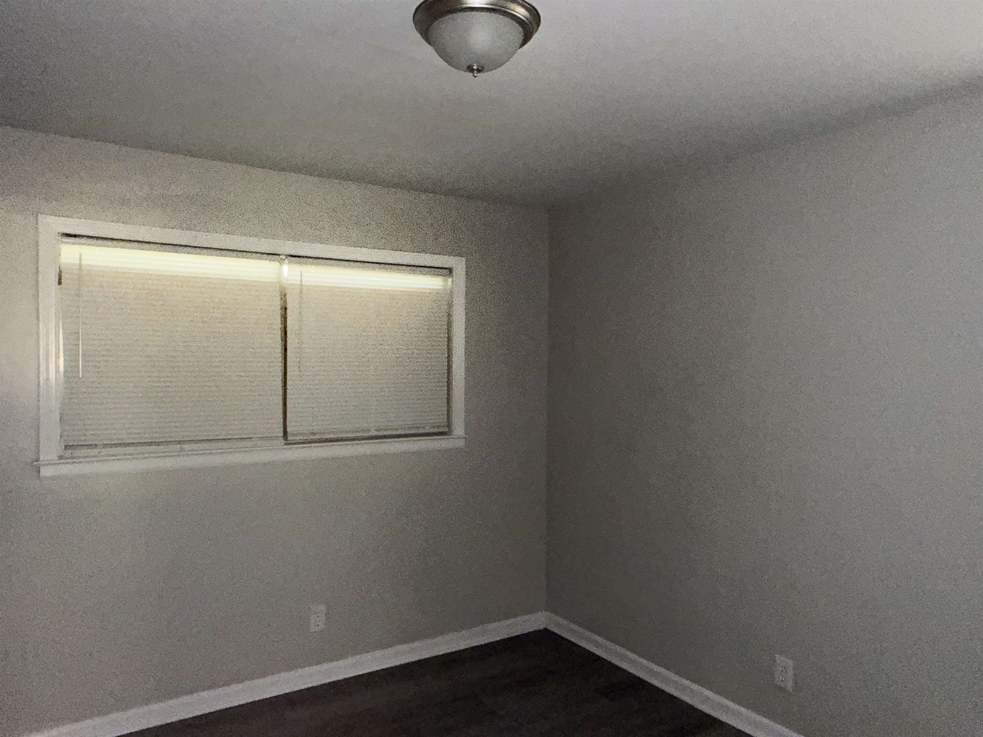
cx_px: 492
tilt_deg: -1.5
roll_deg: -0.3
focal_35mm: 24
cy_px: 368
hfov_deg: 71.6
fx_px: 682
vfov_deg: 56.8
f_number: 2.2
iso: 320
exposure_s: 1/40
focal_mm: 2.22
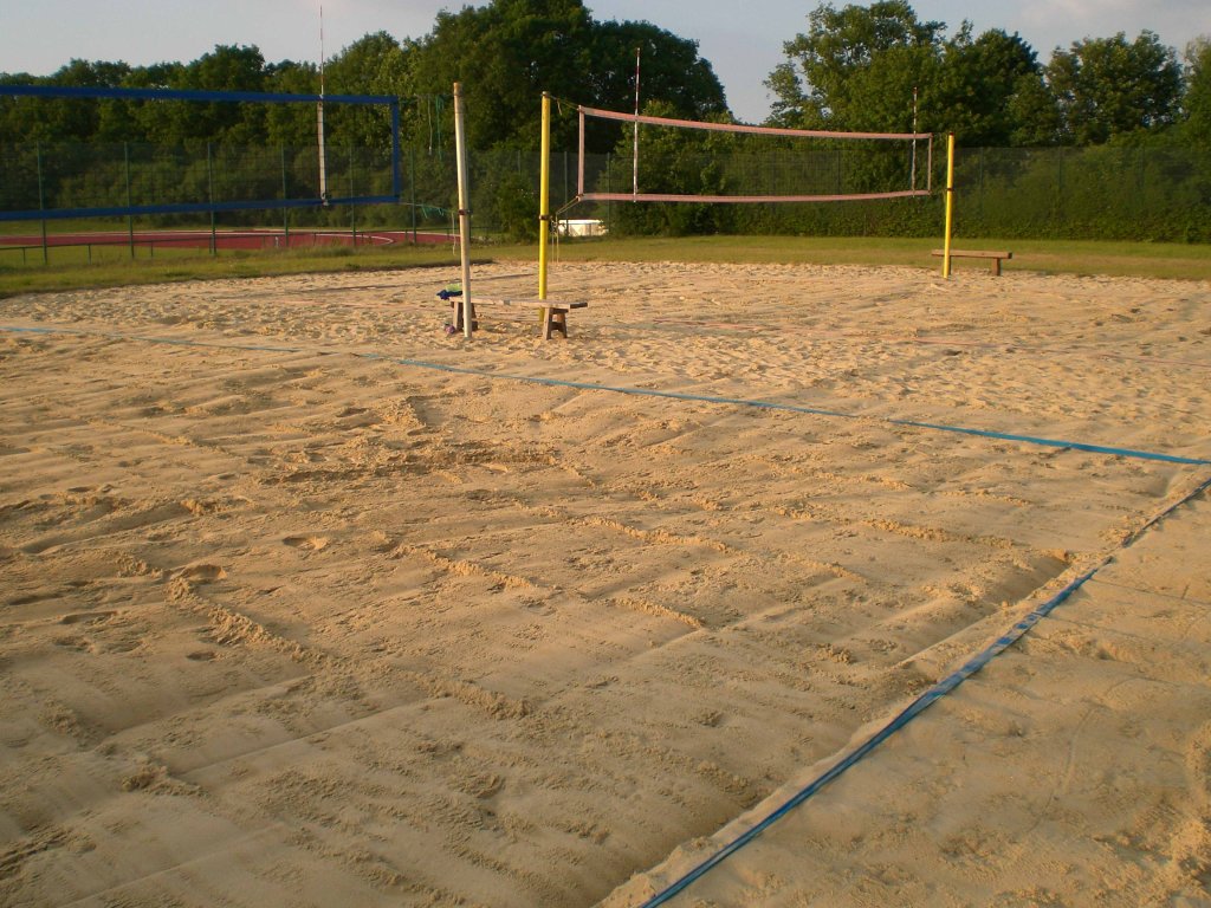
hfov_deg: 49.0
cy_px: 454
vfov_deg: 37.7
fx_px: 1329
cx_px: 606
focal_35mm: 38
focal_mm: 6.3
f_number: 4.4
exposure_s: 1/200
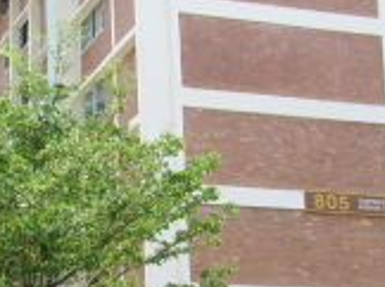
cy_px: 280
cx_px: 95
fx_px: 1322
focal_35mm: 119
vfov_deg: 12.3
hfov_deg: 16.5
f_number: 2.8
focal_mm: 5.95
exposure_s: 1/706
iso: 50
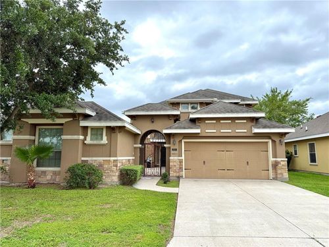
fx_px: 228
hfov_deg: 71.6
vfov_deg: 56.8
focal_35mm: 24
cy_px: 124
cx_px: 164
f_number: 1.78
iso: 100
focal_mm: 6.76
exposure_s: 1/2801
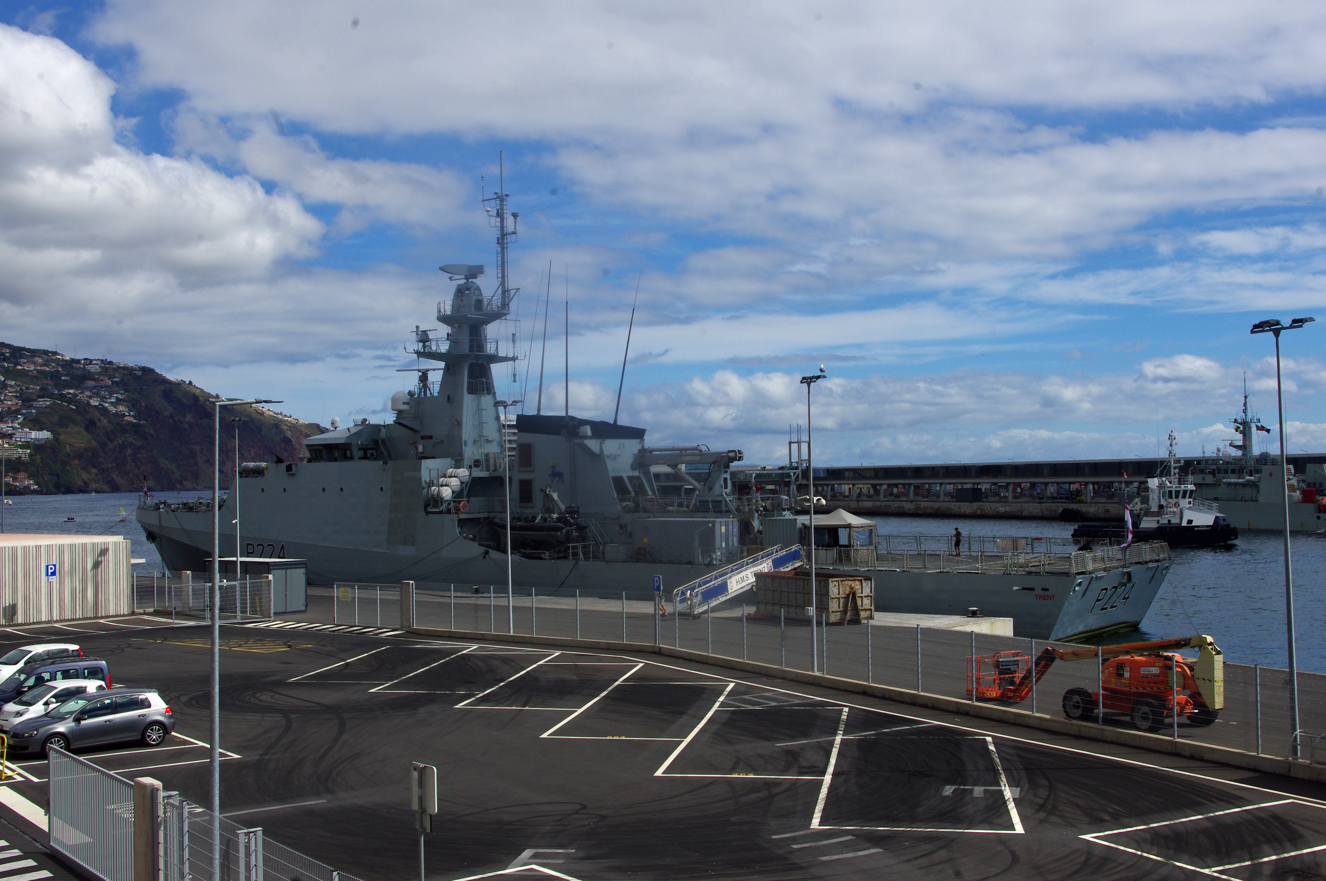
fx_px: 1435
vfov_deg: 34.1
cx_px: 663
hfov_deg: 49.6
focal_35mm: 39
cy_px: 440
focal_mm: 26.25
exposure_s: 1/320
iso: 200
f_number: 14
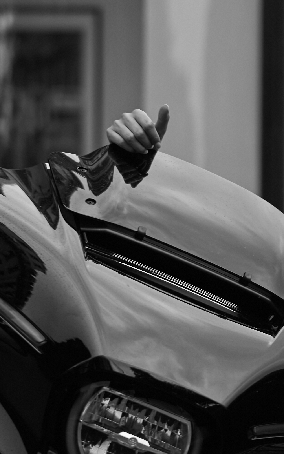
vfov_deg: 14.1
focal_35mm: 148
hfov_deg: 8.8
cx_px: 255
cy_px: 328
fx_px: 1833
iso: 640
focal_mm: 50
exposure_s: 1/500
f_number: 1.6
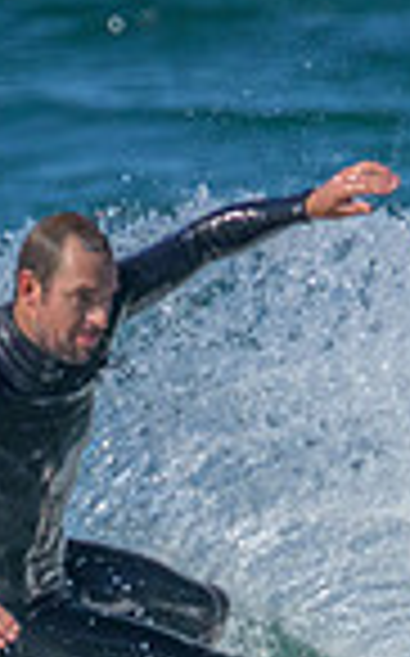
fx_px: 57968
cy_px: 799
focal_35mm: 3236
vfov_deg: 0.7
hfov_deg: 0.4
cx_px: 410
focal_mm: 800
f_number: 11
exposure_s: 1/2000
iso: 2800
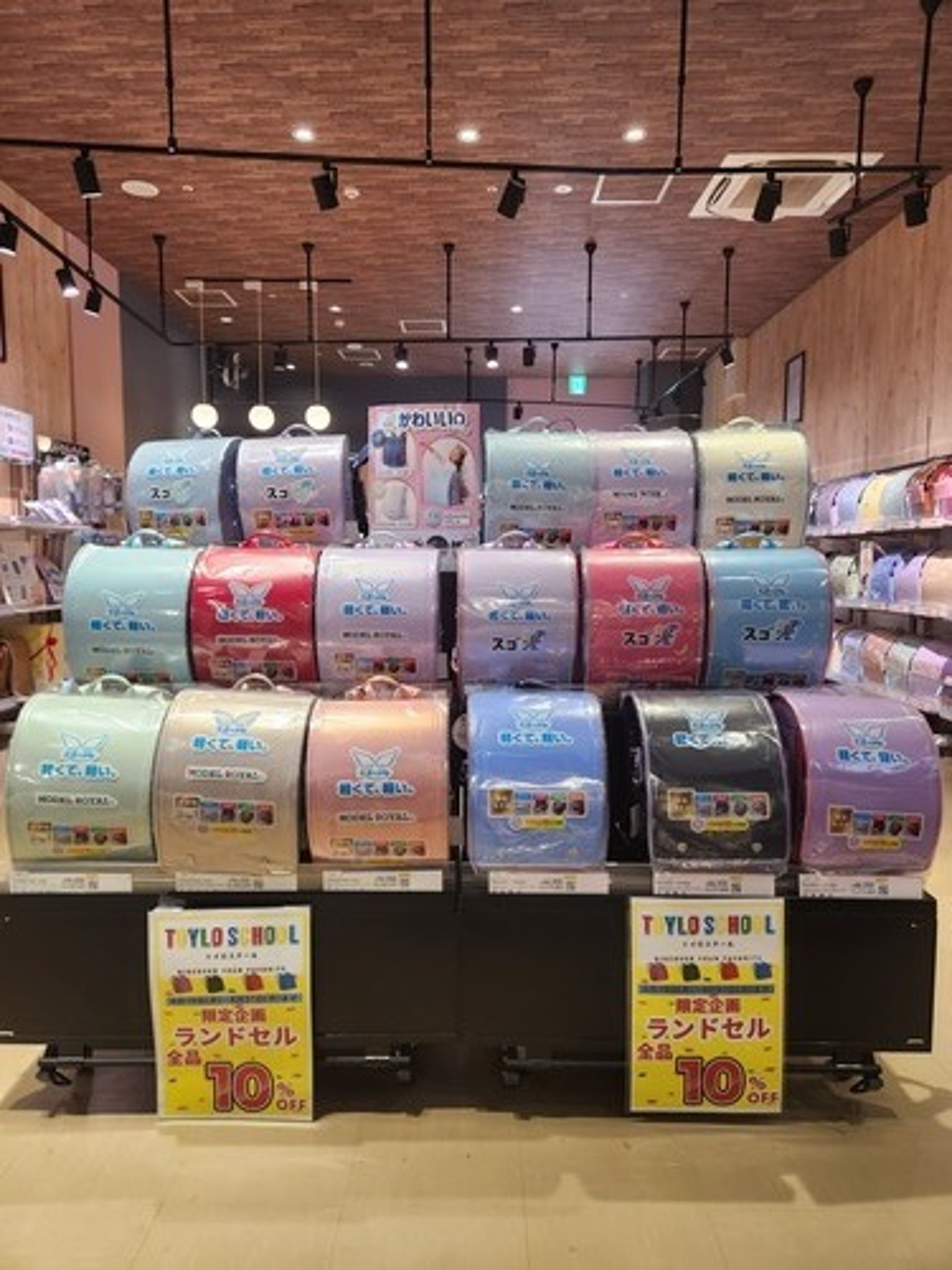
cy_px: 635
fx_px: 843
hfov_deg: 58.9
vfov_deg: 73.9
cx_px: 476
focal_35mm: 23
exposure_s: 1/120
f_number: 1.8
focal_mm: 5.4
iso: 125
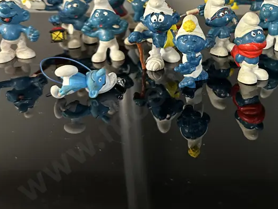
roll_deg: -0.5
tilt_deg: -19.0
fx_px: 377
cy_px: 33
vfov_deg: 29.9
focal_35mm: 47
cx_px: 240
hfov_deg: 38.2
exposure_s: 1/50
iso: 320
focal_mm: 6.86
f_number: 1.78
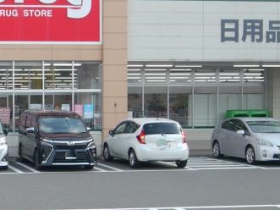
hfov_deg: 21.6
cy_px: 118
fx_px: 703
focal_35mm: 87
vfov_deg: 17.0
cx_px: -13
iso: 100
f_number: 4.5
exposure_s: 1/400
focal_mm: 10
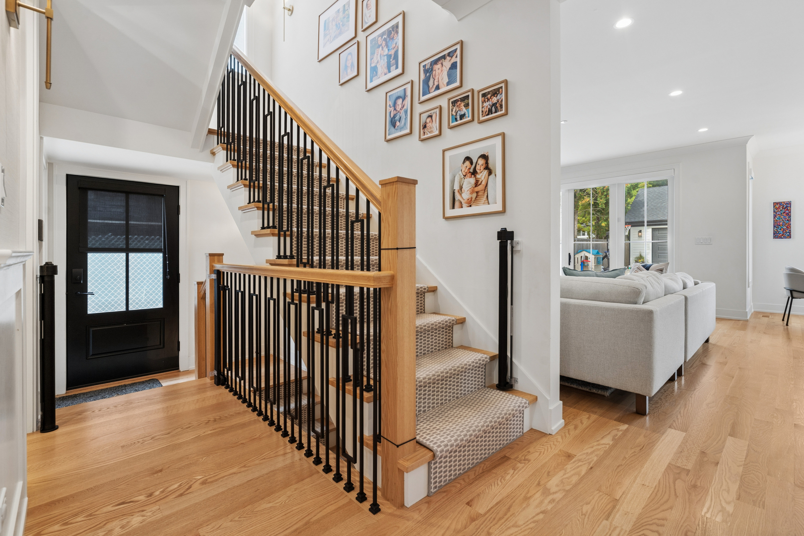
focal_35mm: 16
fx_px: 357
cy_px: 268
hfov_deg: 96.7
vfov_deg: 73.7
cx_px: 402
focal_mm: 16
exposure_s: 1/40
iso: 400
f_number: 8
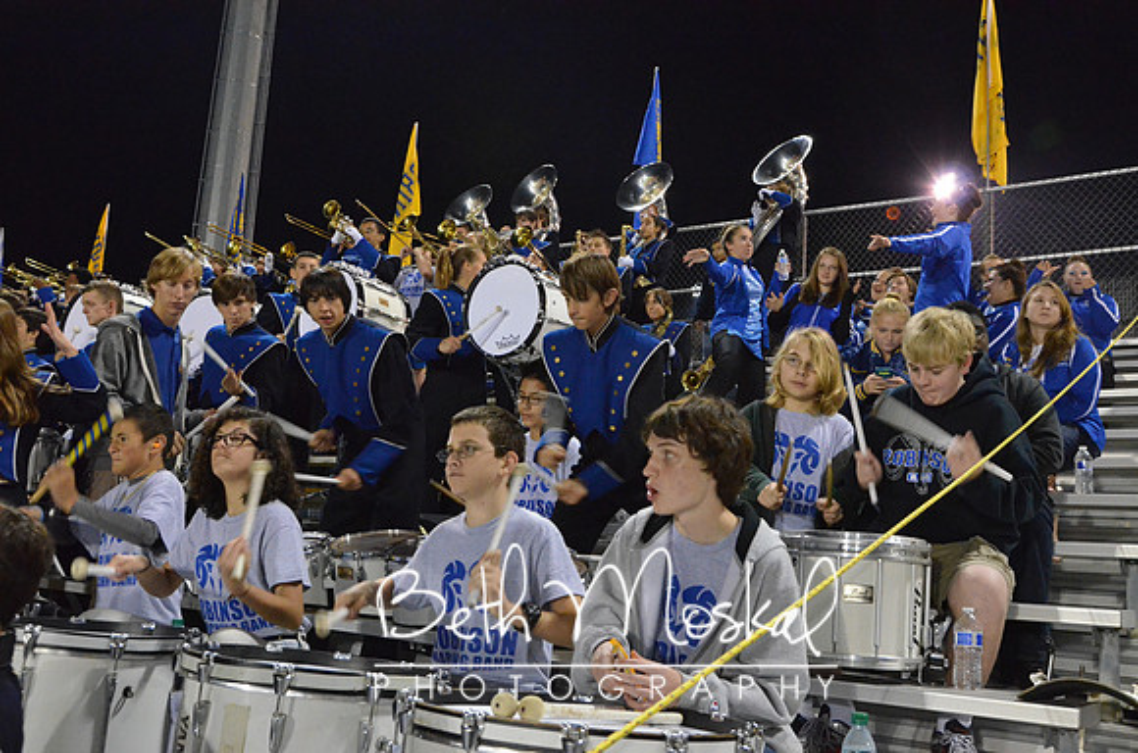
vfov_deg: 39.8
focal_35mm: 33
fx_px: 1041
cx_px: 569
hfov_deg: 57.3
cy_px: 376
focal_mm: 22
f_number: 4.5
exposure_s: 1/80
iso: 6400
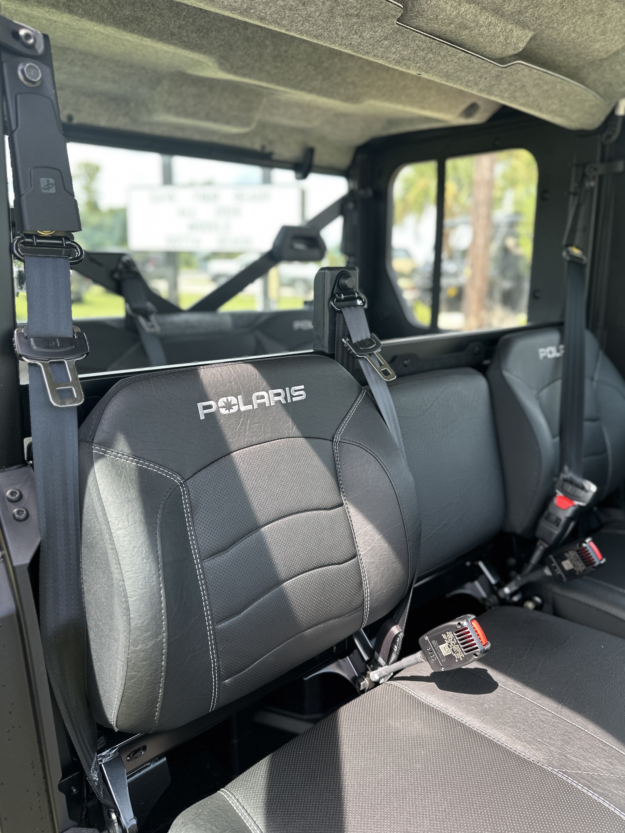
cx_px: 312
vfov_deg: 71.6
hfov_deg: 56.8
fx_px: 578
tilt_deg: -13.5
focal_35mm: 24
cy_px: 416
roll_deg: -2.2
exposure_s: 1/337
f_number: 1.78
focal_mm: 6.86
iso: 80
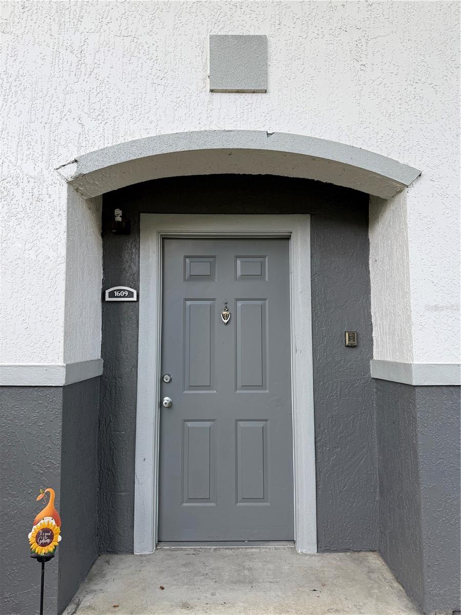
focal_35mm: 24
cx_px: 230
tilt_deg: +5.9
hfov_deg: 56.8
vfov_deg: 71.6
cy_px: 308
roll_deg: +0.6
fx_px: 426
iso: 64
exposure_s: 1/178
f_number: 1.78
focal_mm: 6.76
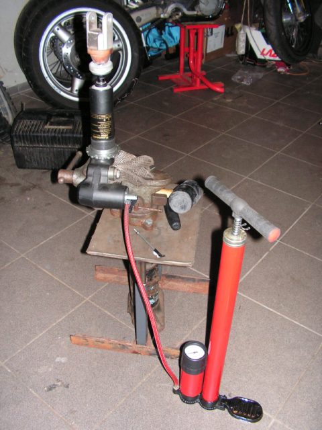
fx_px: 446
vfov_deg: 51.4
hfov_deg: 39.7
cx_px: 161
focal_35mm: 36
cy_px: 215
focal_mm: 6
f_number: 3.2
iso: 200
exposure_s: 1/40
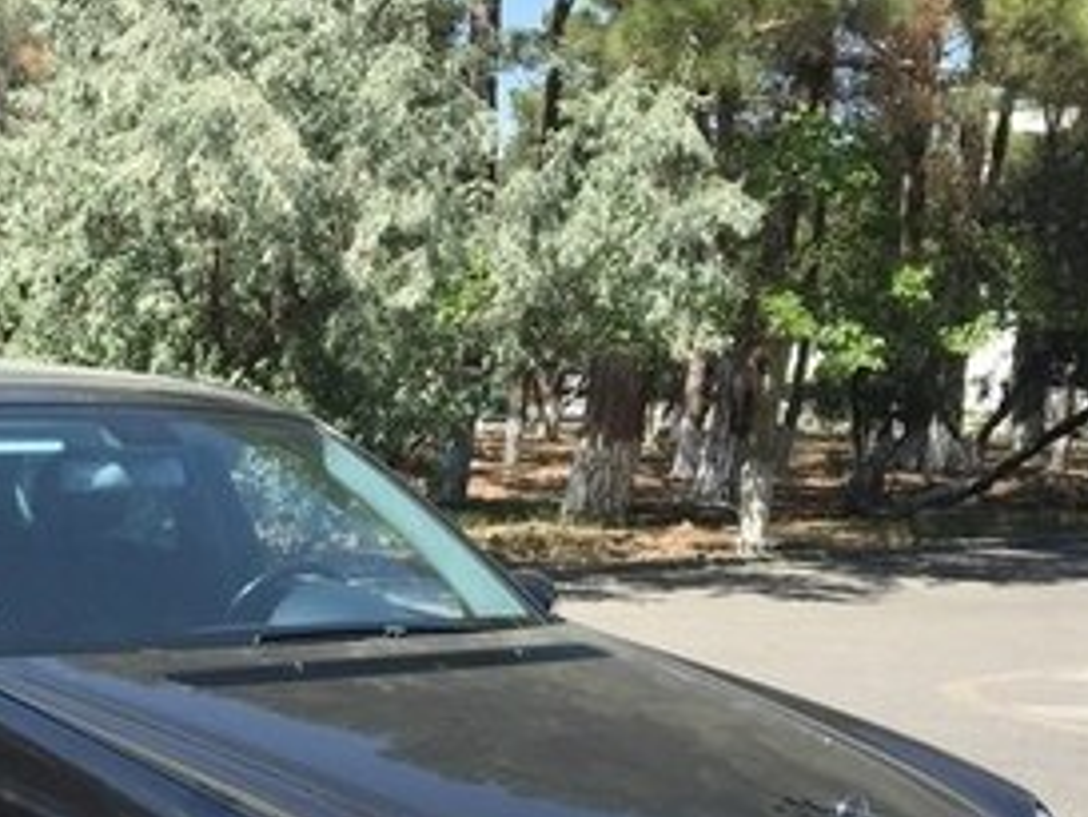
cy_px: 915
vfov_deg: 20.0
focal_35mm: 70
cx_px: 223
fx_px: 2201
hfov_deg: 27.2
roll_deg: -1.9
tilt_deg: -13.9
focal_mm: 4.15
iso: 25
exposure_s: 1/777
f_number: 2.2
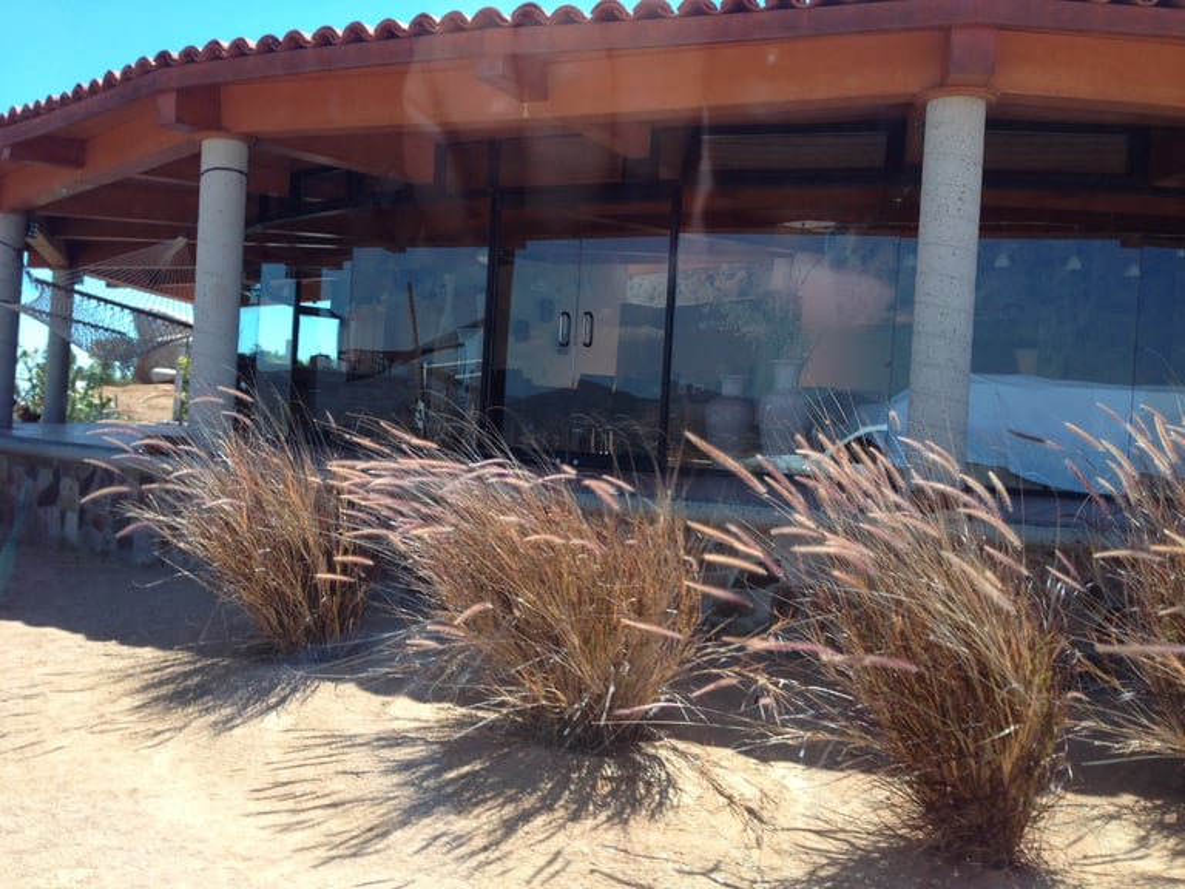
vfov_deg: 42.9
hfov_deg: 55.4
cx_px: 592
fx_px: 1130
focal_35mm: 33
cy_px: 444
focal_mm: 4.12
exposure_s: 1/121
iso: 50
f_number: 2.4
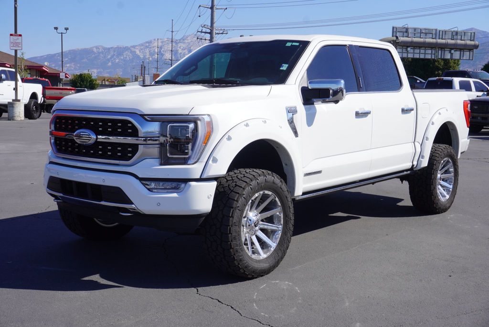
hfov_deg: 43.6
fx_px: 612
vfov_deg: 29.9
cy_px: 164
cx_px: 244
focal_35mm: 45
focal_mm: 30
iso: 100
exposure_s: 1/160
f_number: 11
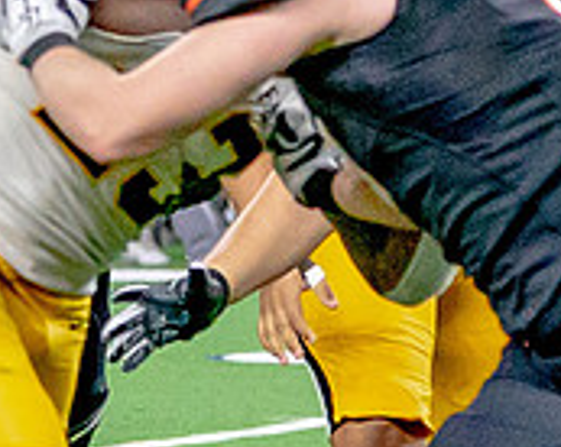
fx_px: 14478
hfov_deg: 2.2
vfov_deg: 1.8
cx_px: -330
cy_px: 29
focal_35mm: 873
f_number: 5.6
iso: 5000
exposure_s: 1/1500
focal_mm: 135
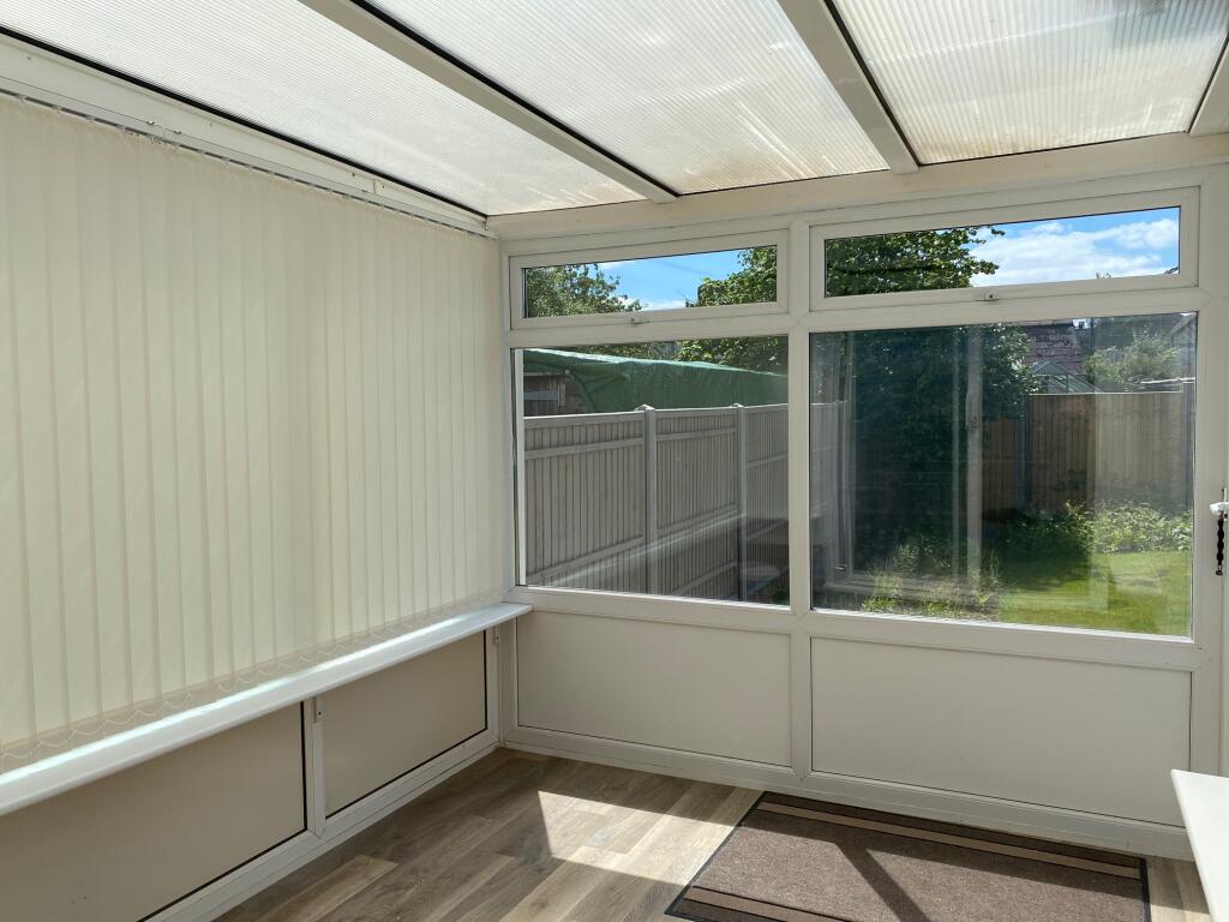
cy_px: 461
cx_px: 614
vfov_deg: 53.1
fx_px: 923
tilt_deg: -4.1
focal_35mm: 26
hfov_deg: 67.3
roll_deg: +1.1
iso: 32
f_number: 1.8
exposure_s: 1/3610
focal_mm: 4.25
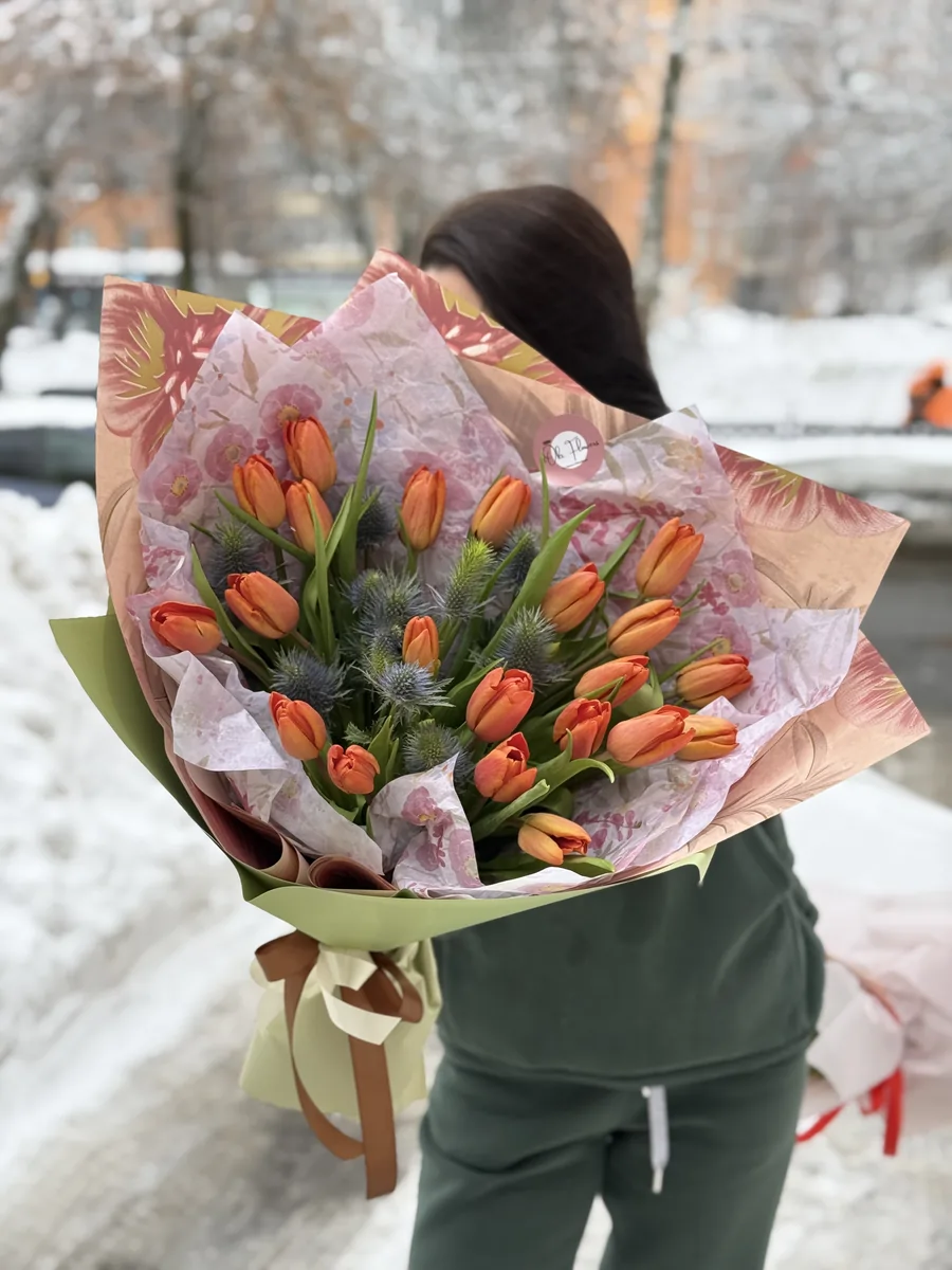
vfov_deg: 39.7
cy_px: 635
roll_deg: -0.8
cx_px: 476
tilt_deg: -11.1
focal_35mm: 48
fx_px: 1760
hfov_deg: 30.3
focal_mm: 6.76
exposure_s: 1/242
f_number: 1.78
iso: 100
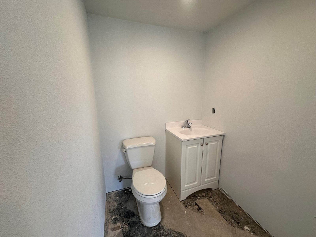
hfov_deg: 102.1
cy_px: 118
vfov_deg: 85.7
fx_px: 128
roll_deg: +0.5
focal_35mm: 14
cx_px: 158
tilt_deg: -10.0
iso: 125
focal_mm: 2.22
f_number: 2.2
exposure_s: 1/120
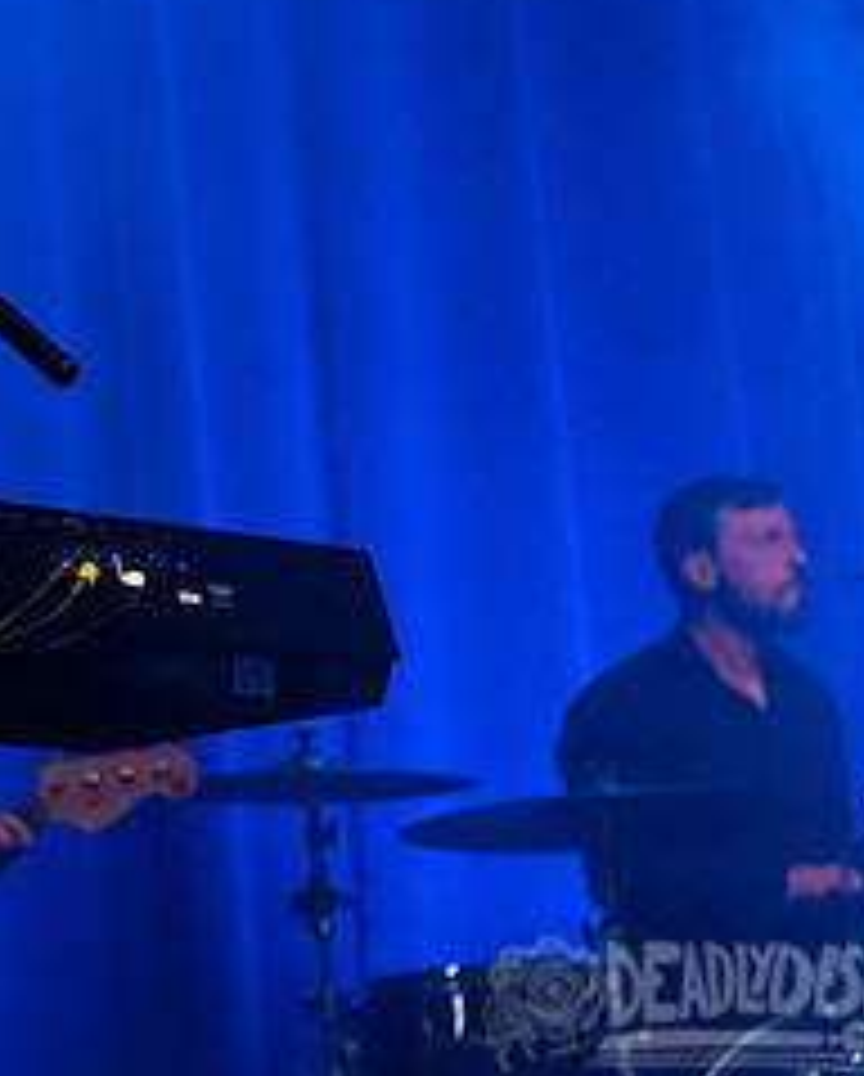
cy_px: 181
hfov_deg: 8.5
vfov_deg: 10.8
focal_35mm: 178
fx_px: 5675
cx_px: -443
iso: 2500
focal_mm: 70
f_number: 3.2
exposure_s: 1/160
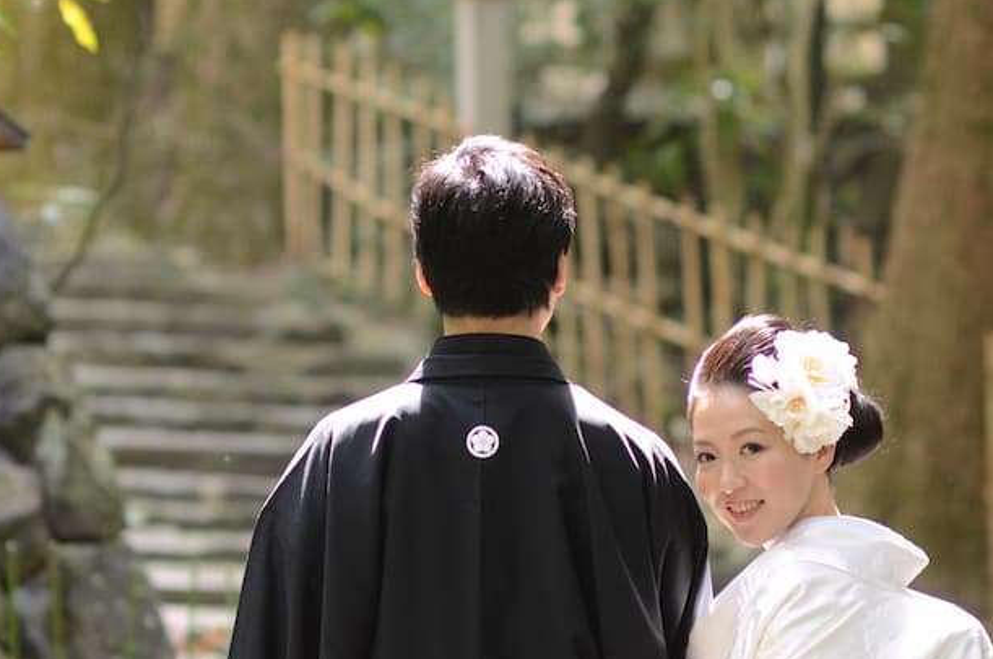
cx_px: 427
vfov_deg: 6.6
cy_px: 349
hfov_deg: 9.9
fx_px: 5749
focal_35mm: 209
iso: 800
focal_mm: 85
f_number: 2
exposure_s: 1/640
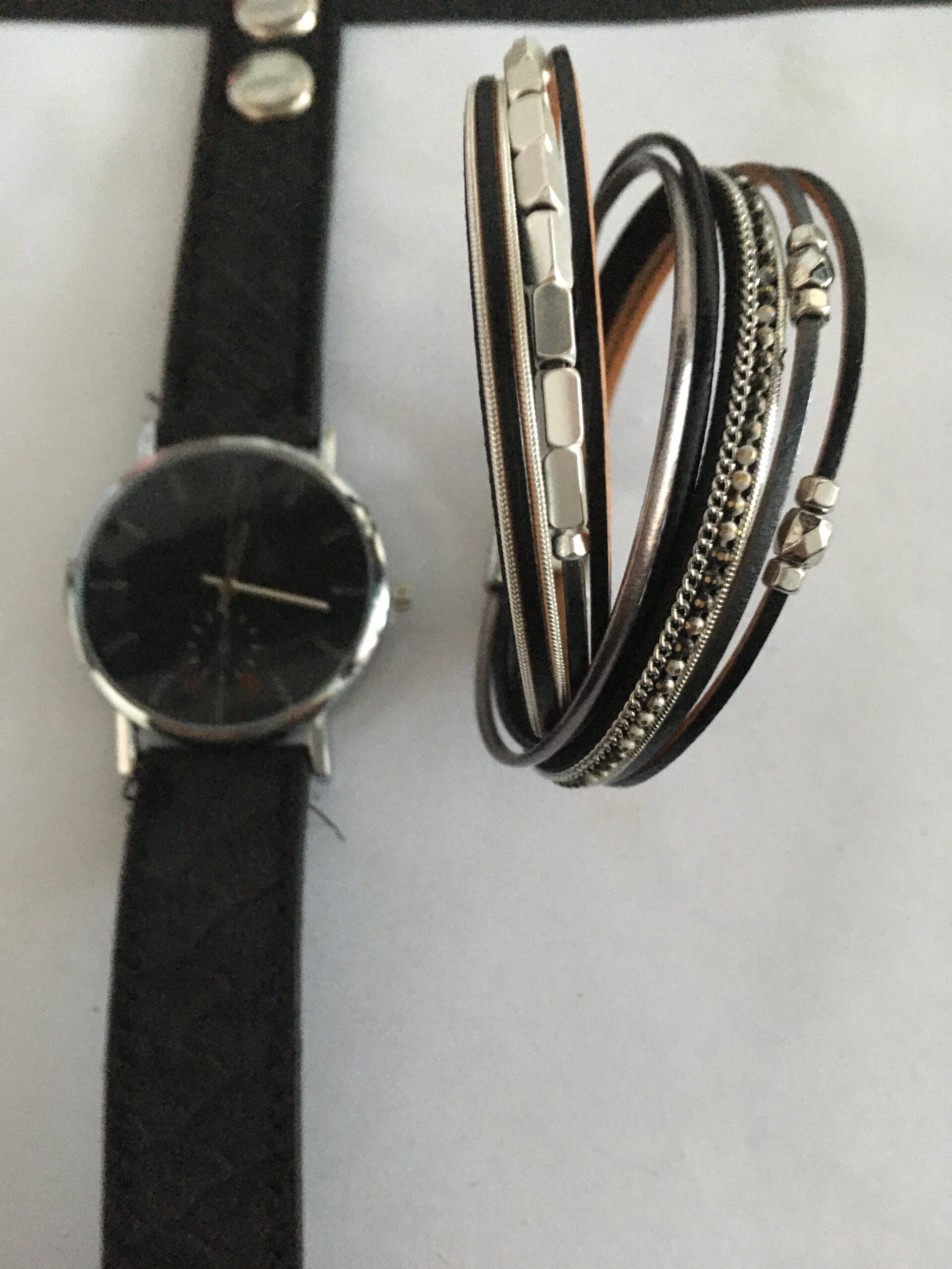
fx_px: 1063
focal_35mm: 29
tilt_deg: -71.0
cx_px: 476
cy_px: 634
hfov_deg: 48.2
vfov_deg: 61.7
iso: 500
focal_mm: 4.15
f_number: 2.2
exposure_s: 1/17
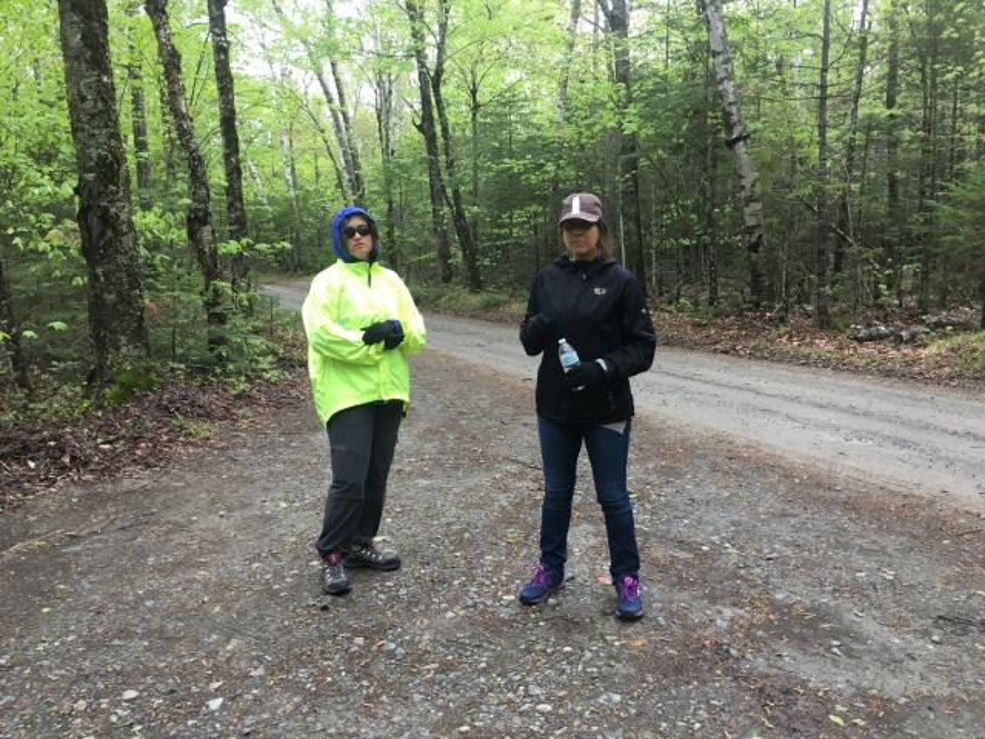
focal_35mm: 29
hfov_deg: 61.7
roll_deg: +1.6
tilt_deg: -9.0
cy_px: 370
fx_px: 825
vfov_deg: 48.2
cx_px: 492
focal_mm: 4.15
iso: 25
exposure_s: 1/30
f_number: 2.2
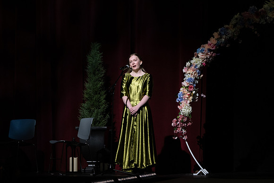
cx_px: 145
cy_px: 66
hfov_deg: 9.9
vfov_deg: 6.6
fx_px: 1583
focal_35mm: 208
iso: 1000
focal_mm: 150
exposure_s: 1/320
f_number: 5.6
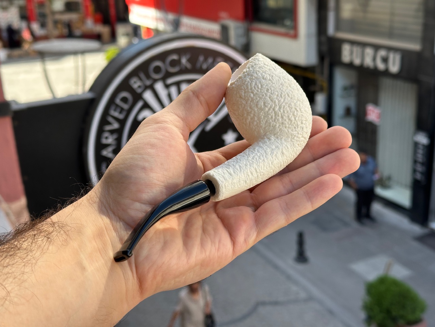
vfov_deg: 30.3
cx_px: 218
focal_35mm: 48
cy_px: 164
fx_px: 603
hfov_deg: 39.7
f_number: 1.78
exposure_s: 1/615
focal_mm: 6.86
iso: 64
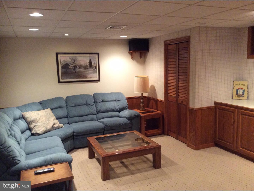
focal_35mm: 32
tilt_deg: -8.1
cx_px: 127
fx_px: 235
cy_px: 96
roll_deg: +2.0
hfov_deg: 56.8
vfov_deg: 44.2
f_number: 2.4
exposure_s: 1/20
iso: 250
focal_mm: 3.3
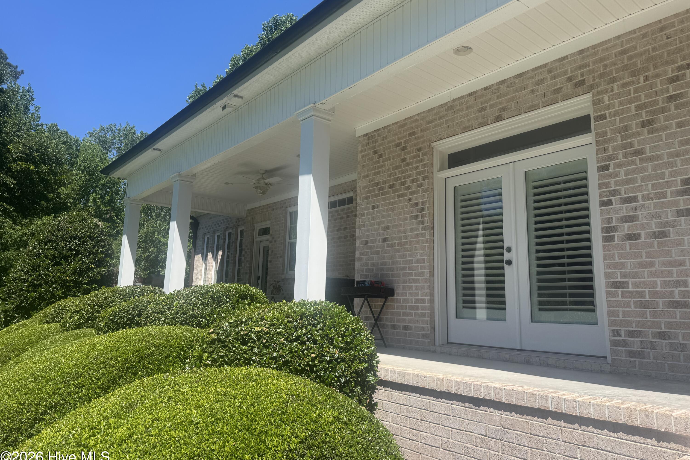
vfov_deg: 51.3
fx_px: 479
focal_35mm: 25
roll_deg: -1.6
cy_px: 222
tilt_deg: +9.2
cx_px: 345
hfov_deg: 71.5
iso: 80
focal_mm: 6.76
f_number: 1.78
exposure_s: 1/3597
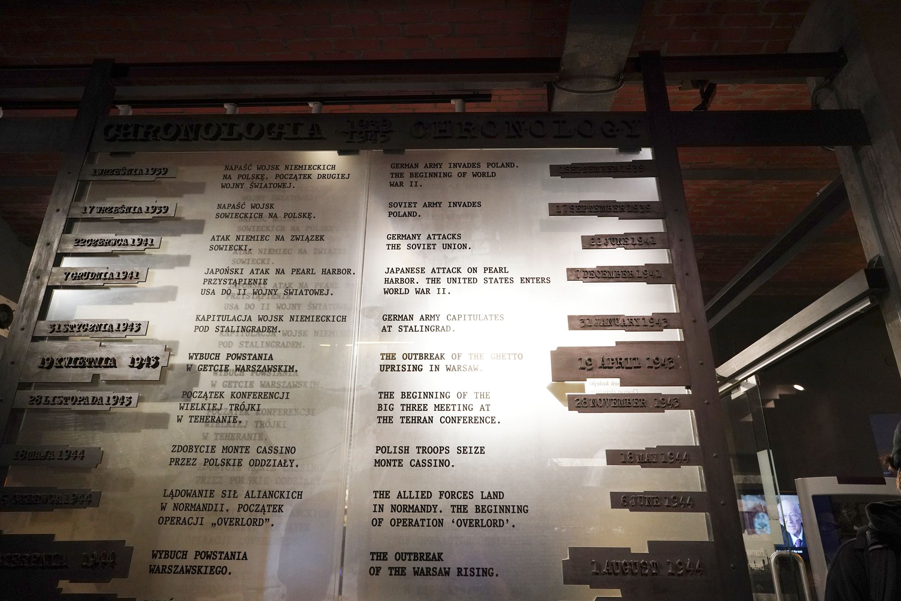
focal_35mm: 24
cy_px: 300
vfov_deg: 53.1
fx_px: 601
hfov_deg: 73.7
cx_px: 450
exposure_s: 1/80
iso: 3200
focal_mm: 24
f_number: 5
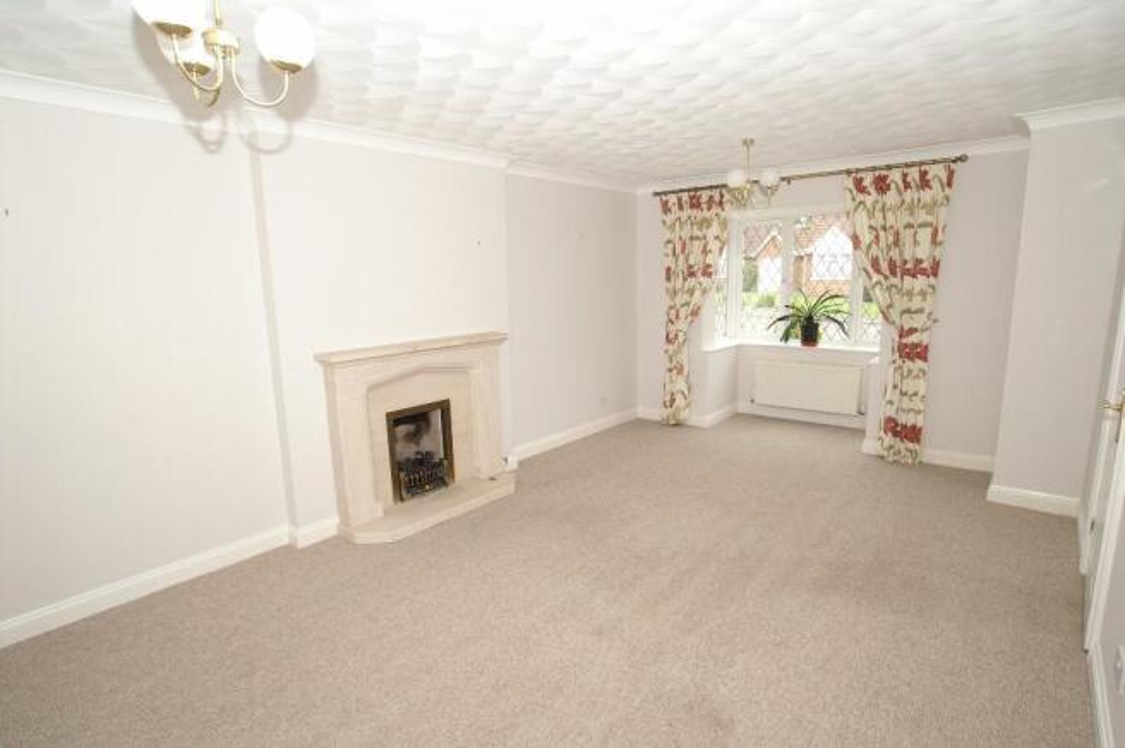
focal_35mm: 18
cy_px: 374
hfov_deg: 90.1
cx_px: 562
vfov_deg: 67.3
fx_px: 562
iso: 200
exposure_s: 1/125
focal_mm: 12
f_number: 4.5
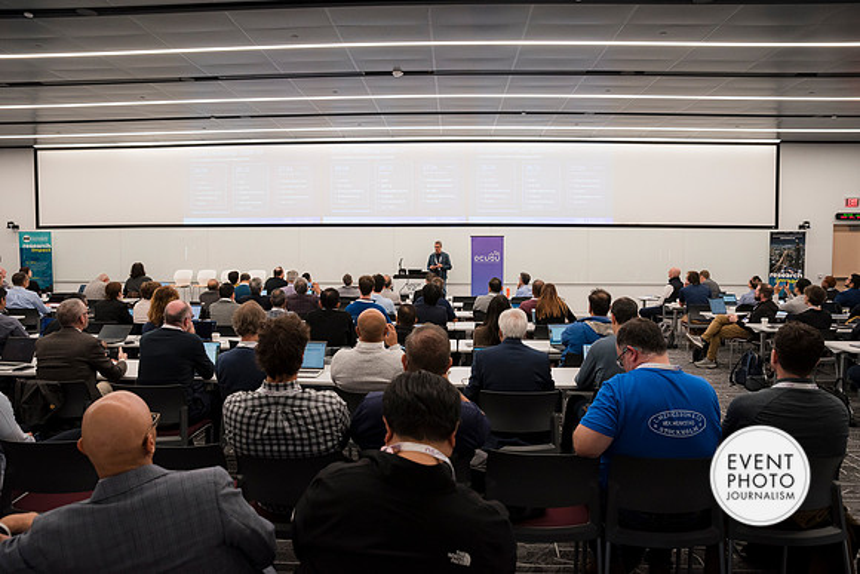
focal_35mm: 24
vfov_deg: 53.2
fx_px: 573
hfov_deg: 73.7
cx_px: 430
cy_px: 287
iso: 800
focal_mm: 24
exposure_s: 1/125
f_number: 5
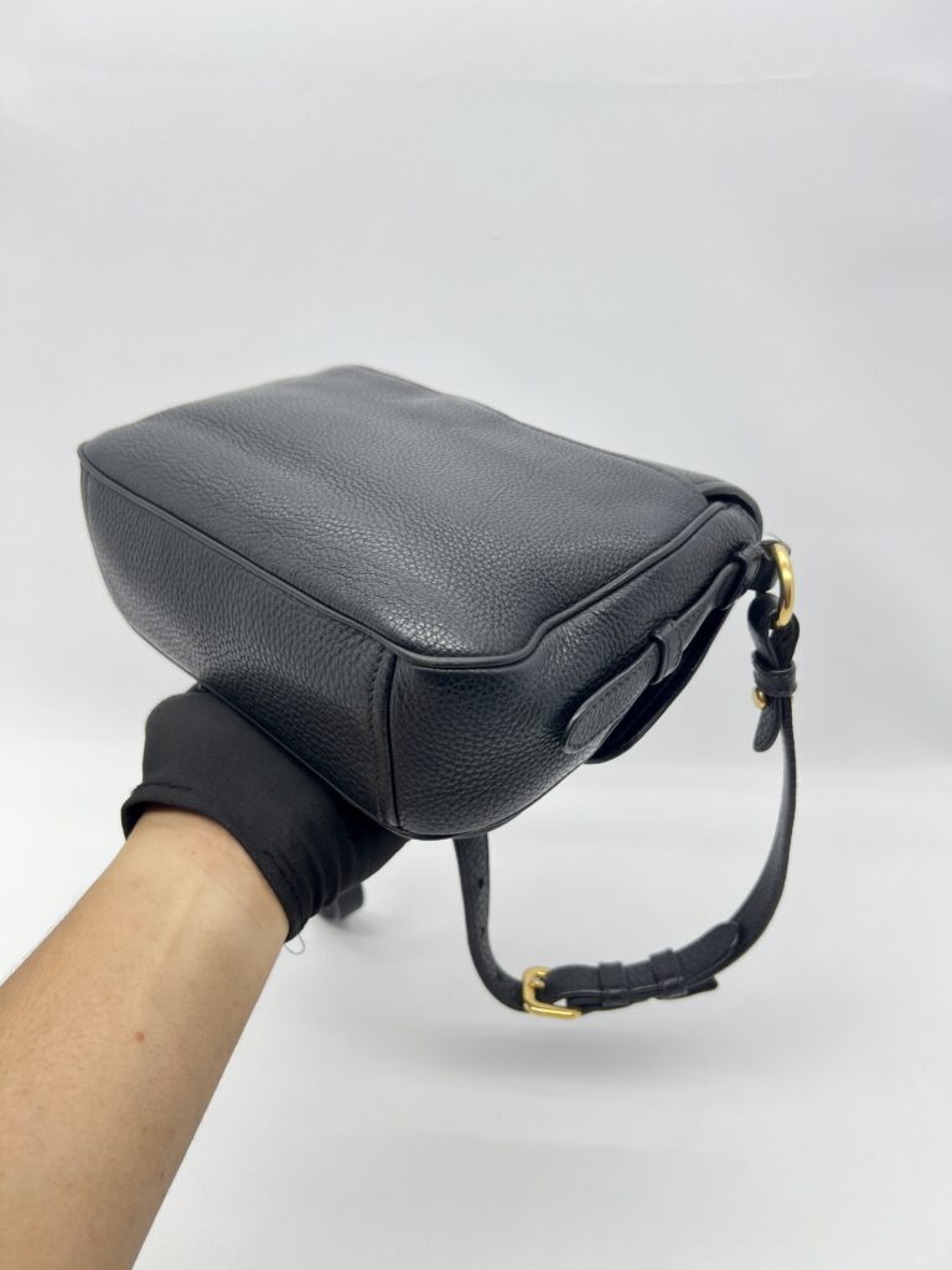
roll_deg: +0.4
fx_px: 953
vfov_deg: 67.3
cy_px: 635
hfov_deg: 53.1
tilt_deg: -27.5
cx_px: 476
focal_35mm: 26
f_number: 1.5
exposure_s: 1/100
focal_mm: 5.7
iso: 40
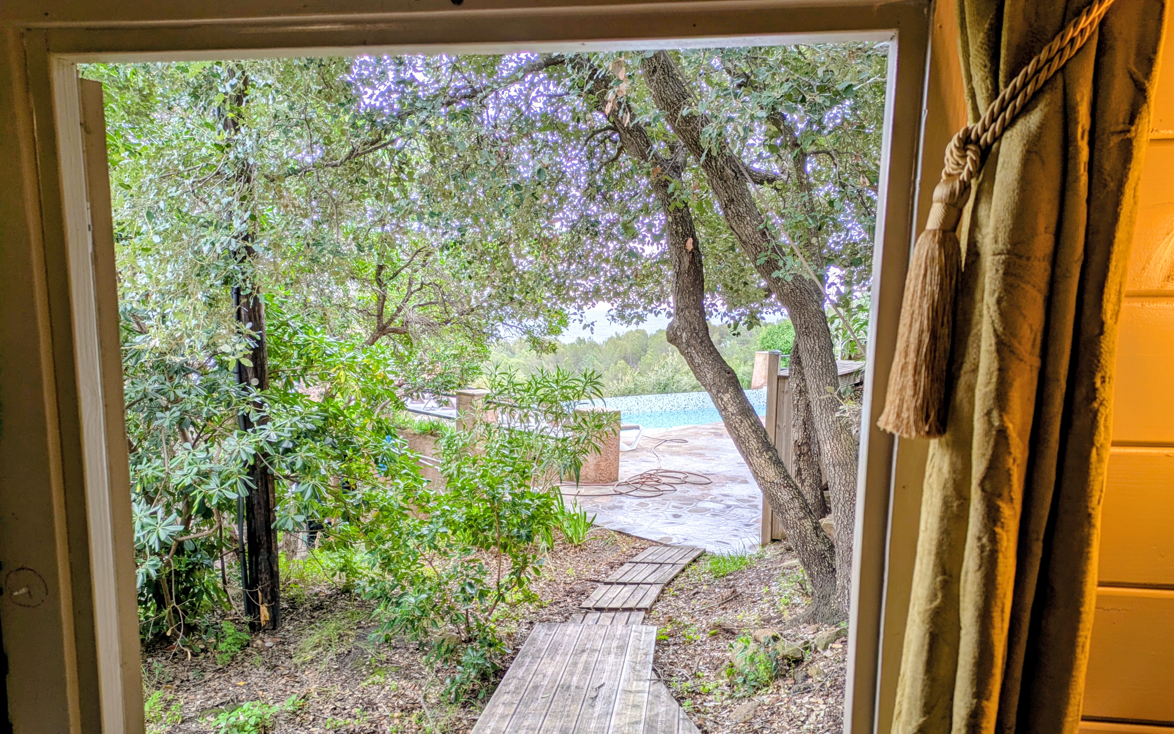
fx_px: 864
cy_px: 432
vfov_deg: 45.8
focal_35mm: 27
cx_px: 597
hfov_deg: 68.4
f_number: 1.89
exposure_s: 1/191
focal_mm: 5.43
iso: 39
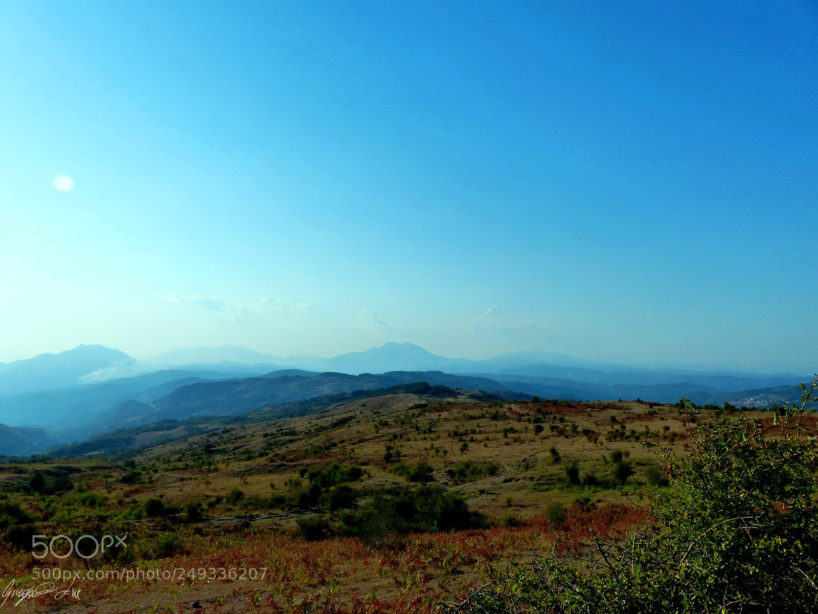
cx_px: 409
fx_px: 591
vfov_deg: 54.9
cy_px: 307
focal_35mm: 25
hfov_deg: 69.4
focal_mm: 4.5
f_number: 4.5
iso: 160
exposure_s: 1/1300
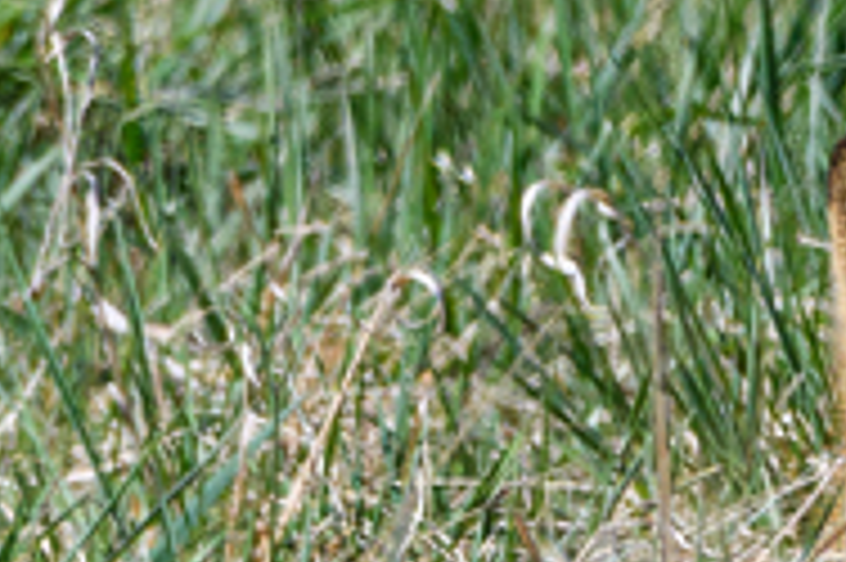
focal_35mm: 5262
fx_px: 123546
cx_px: 2272
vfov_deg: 0.3
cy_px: -40
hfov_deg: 0.4
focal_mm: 550
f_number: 8
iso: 400
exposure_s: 1/1250
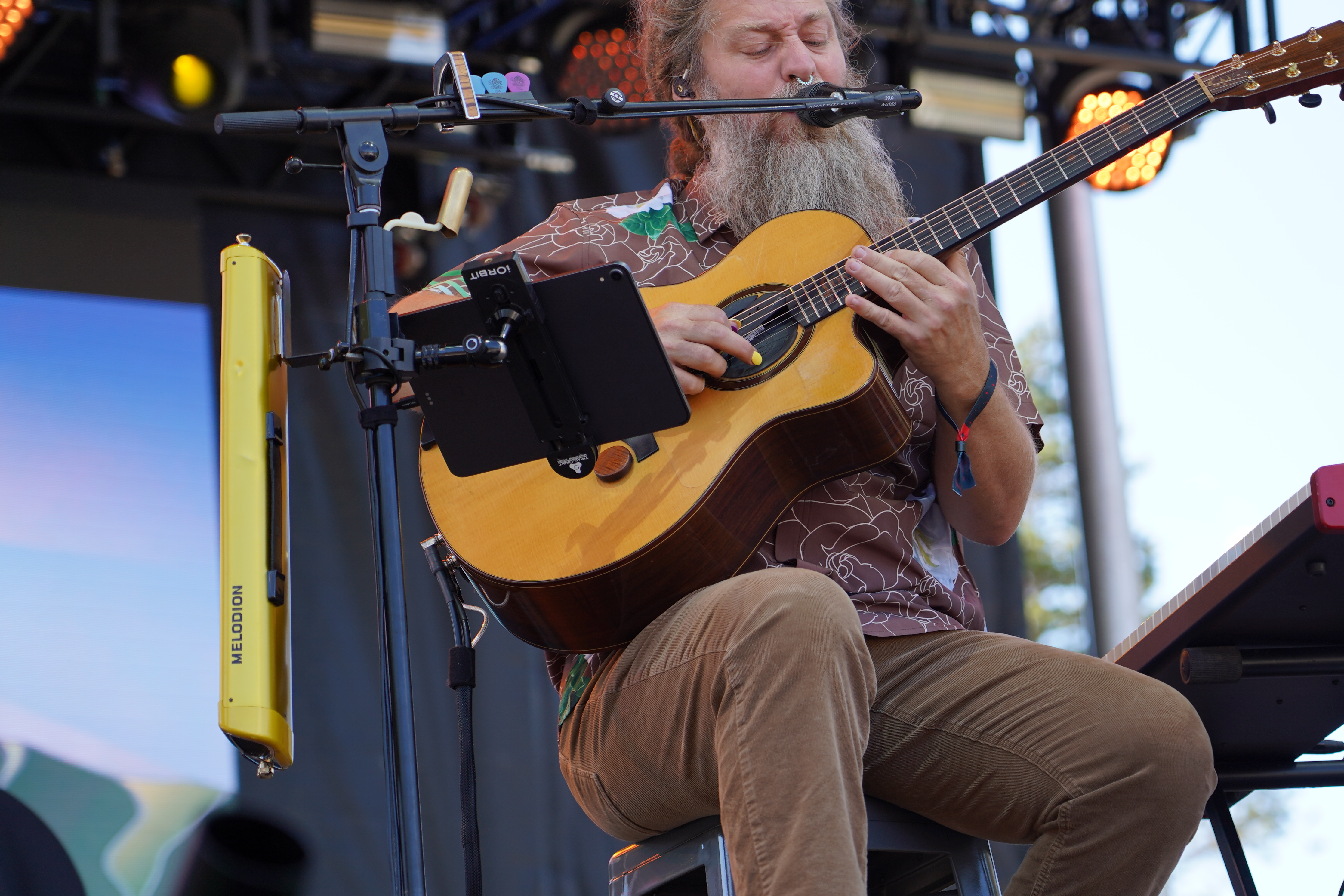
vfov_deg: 9.7
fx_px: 5264
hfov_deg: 14.5
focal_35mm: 141
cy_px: 402
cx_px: 819
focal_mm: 105
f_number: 4.5
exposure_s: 1/160
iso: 100
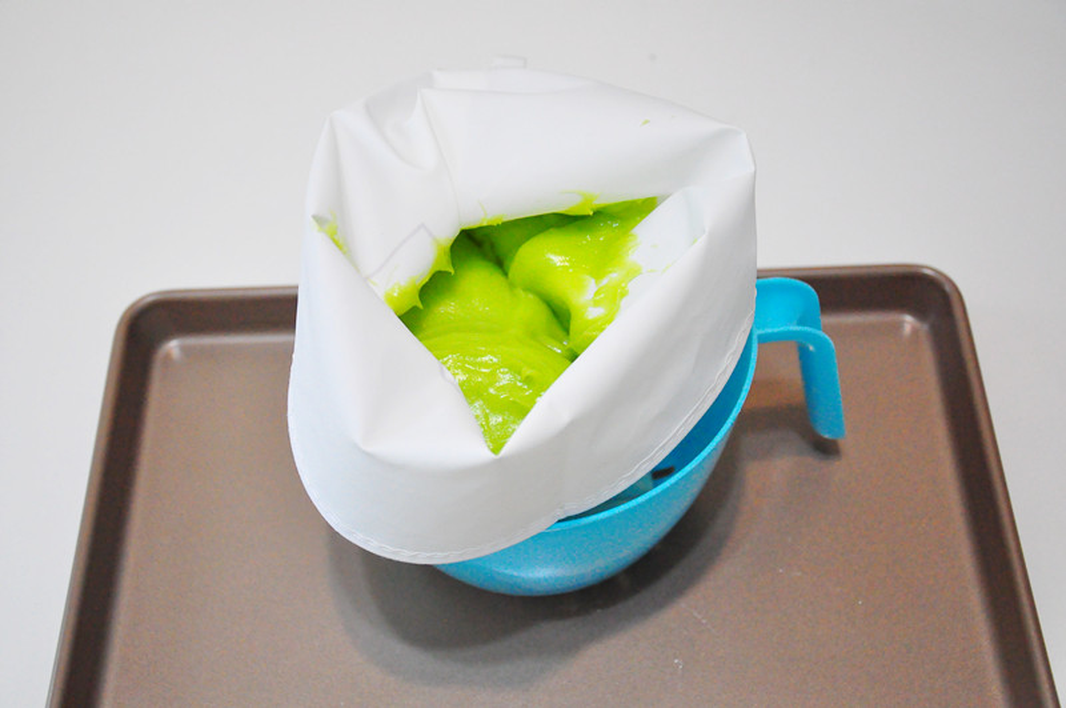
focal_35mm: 52
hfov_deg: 37.9
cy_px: 354
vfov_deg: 25.7
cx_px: 533
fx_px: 1552
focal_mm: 35
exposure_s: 1/200
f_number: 4.5
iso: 3200
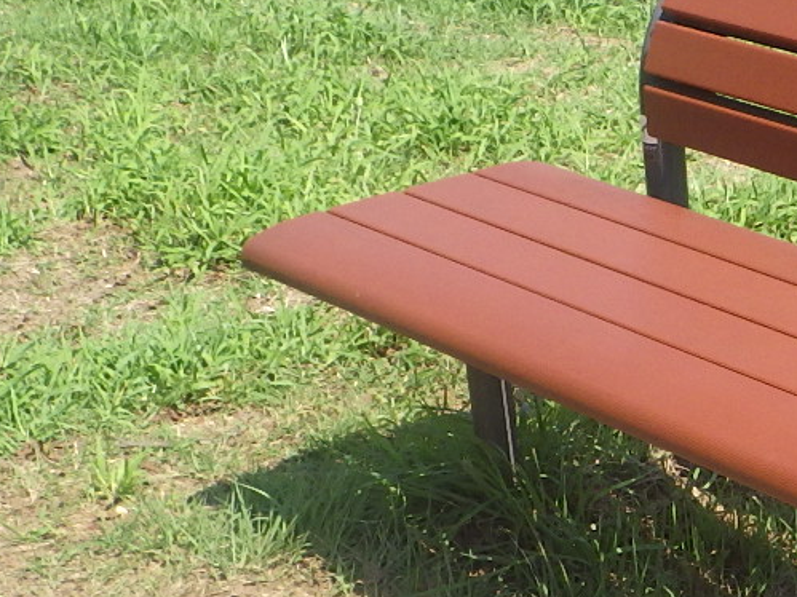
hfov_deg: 16.3
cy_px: 374
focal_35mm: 115
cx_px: 1022
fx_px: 2647
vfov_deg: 12.9
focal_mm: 5
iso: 125
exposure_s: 1/500
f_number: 4.2
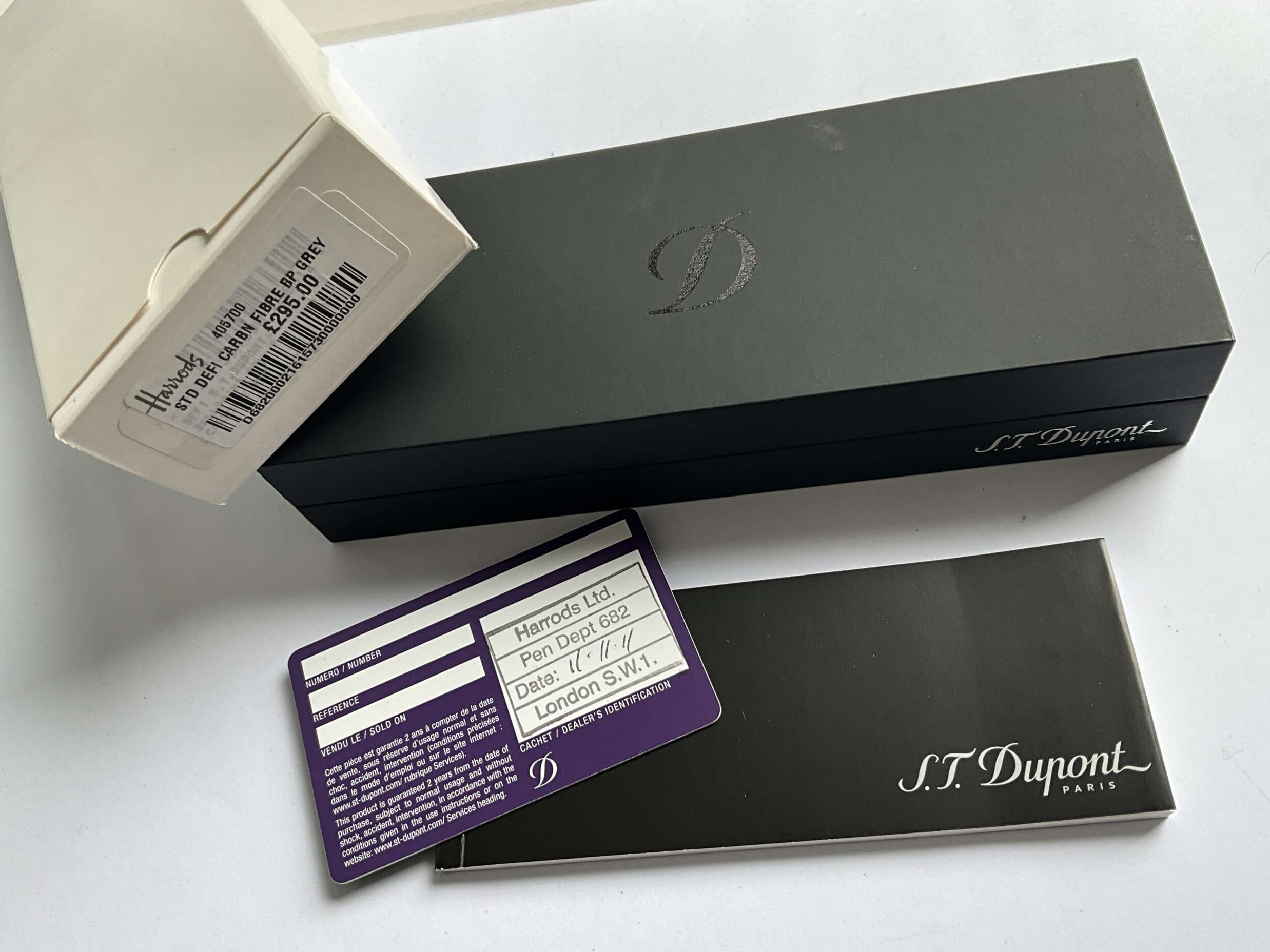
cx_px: 630
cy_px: 488
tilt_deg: -60.0
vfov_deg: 46.8
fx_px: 1101
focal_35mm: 30
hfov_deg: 60.0
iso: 25
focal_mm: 3
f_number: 1.8
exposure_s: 1/122
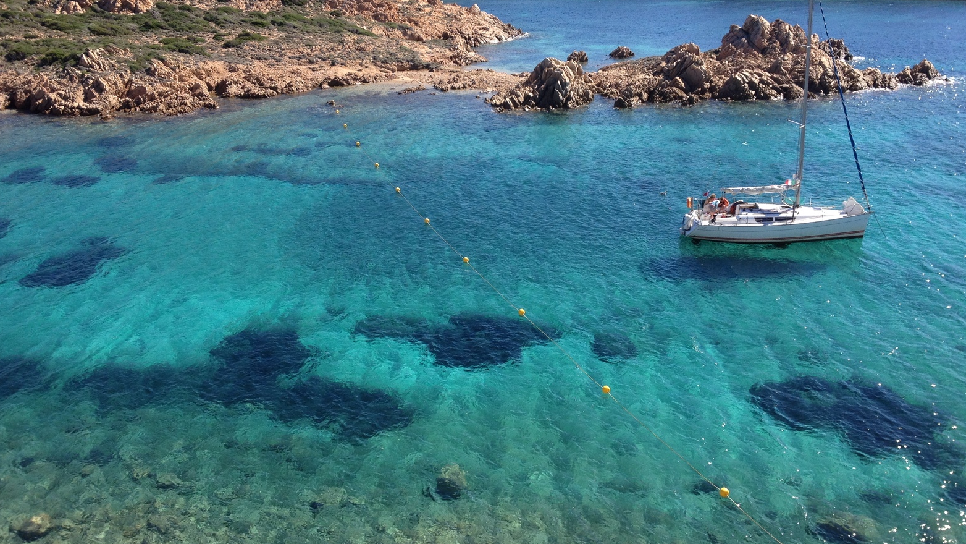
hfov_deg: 51.6
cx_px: 487
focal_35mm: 39
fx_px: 999
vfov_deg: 30.4
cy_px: 216
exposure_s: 1/1004
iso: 64
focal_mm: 4.28
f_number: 2.4
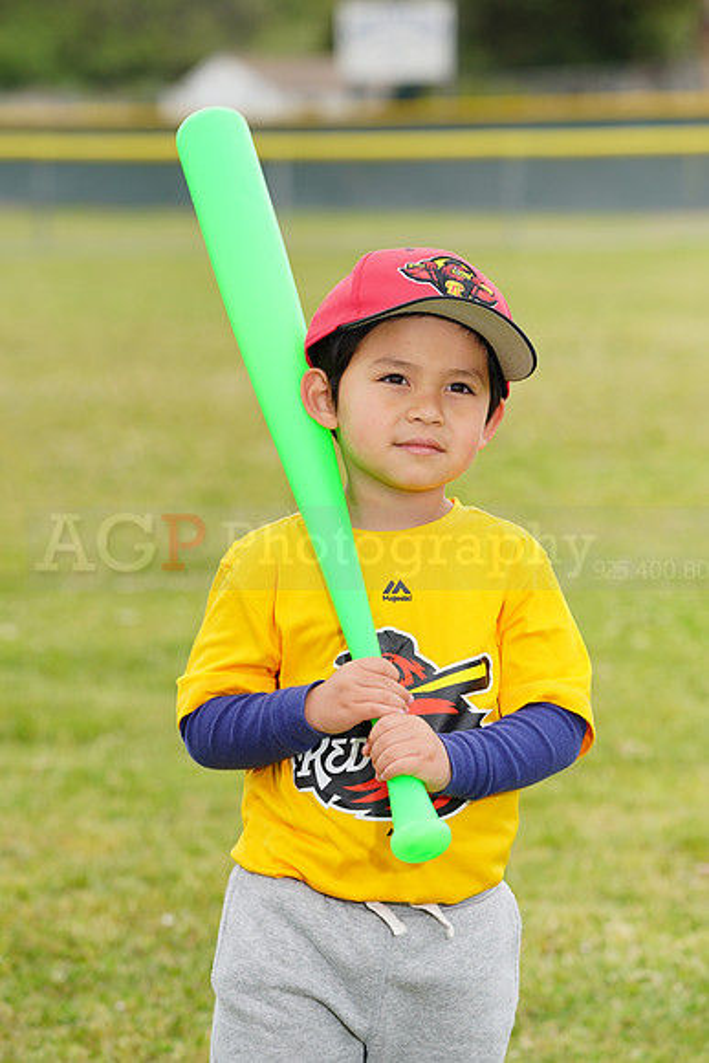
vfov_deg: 10.3
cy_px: 532
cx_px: 354
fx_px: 5904
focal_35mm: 200
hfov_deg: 6.9
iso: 100
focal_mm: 200
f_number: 8
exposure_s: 1/250
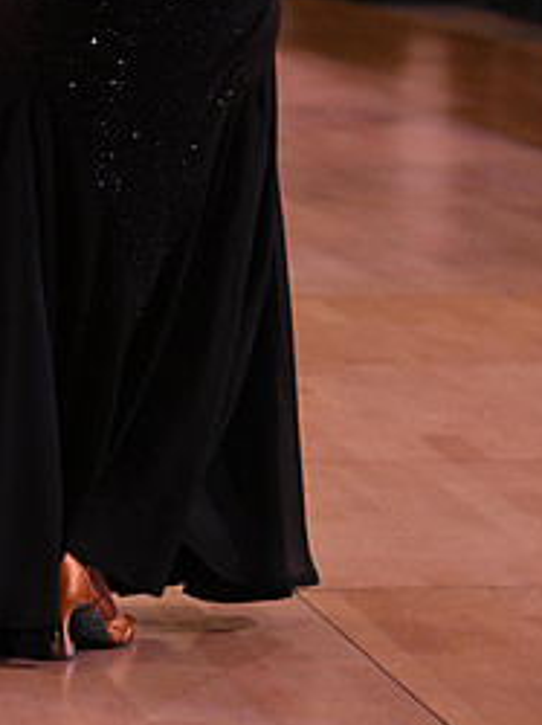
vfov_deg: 8.6
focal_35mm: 228
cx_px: 257
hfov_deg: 6.5
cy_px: -104
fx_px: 4768
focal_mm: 102
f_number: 5.6
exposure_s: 1/250
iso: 1600
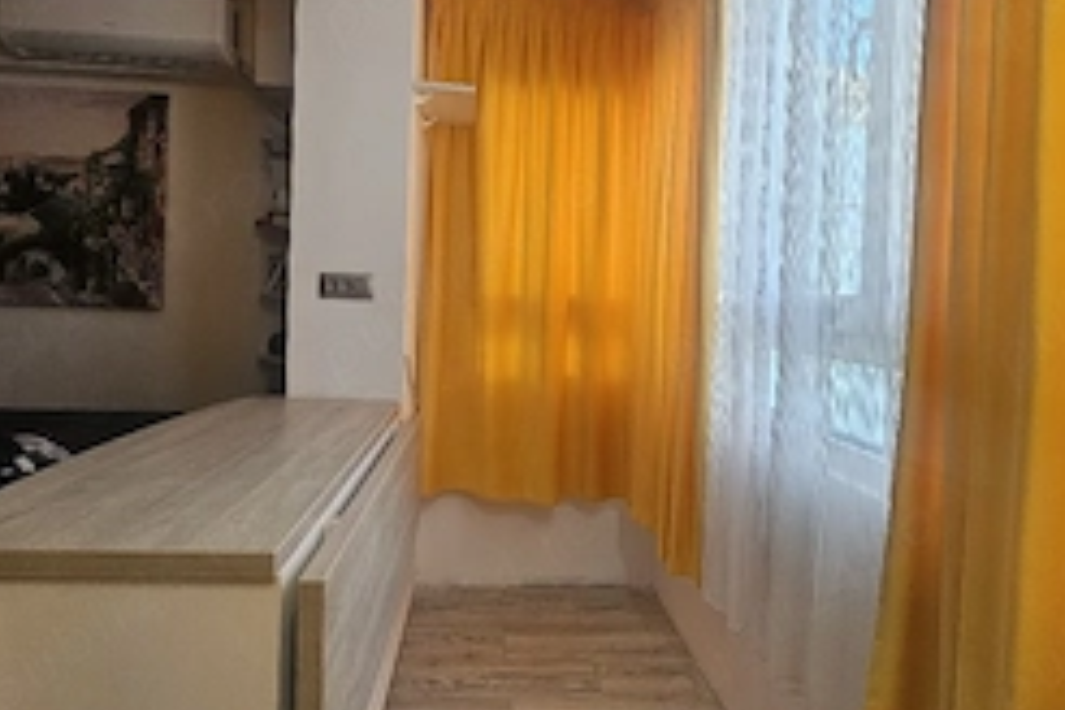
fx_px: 651
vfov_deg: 57.1
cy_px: 325
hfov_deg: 78.6
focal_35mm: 22
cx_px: 545
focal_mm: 2.2
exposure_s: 1/101
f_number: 2.2
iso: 64
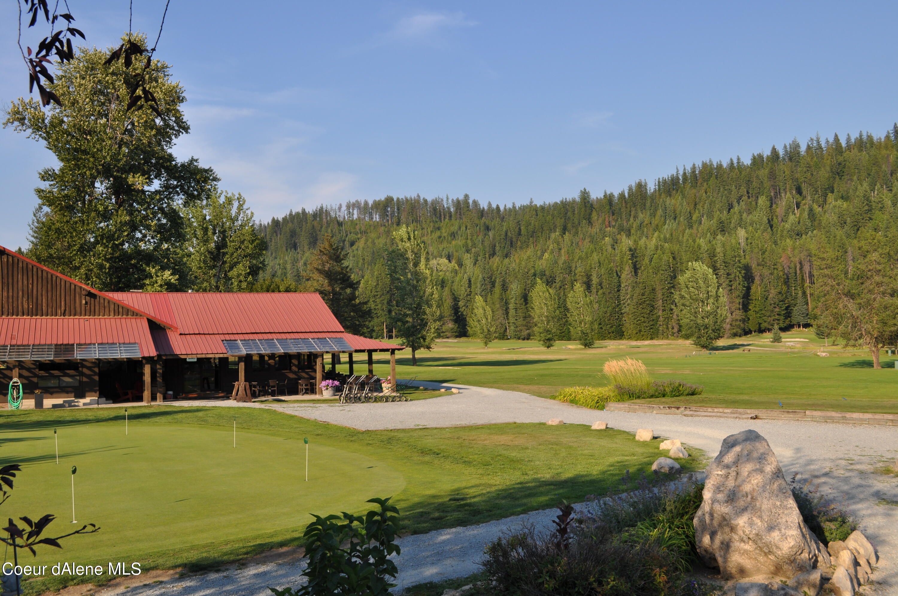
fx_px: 897
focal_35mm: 36
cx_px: 449
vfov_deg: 36.8
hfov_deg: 53.2
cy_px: 298
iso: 200
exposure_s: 1/320
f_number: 9
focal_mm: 24
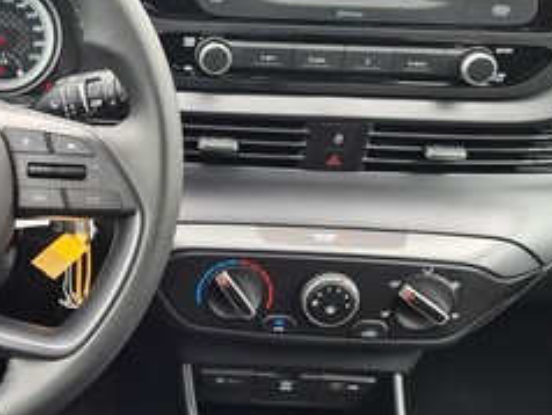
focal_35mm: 60
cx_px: 35
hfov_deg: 30.5
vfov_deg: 24.5
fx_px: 958
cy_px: 212
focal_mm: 5.4
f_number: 1.8
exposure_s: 1/100
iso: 100
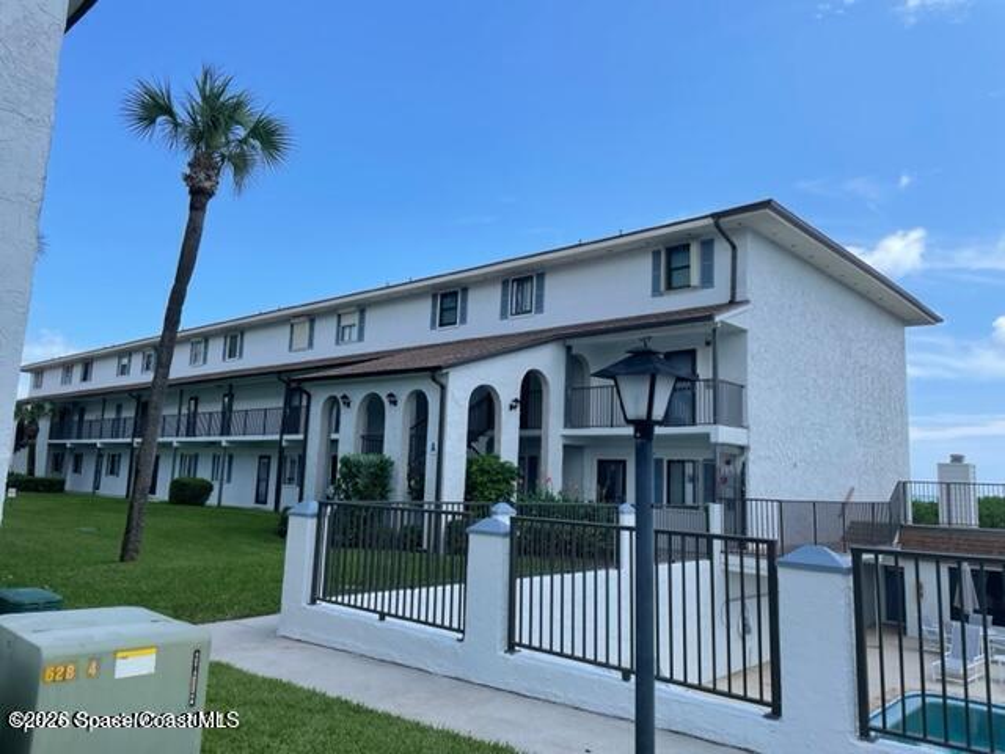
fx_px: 755
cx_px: 502
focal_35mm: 26
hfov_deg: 67.3
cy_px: 377
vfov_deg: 53.1
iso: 32
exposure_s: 1/2564
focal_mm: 4.2
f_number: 1.6
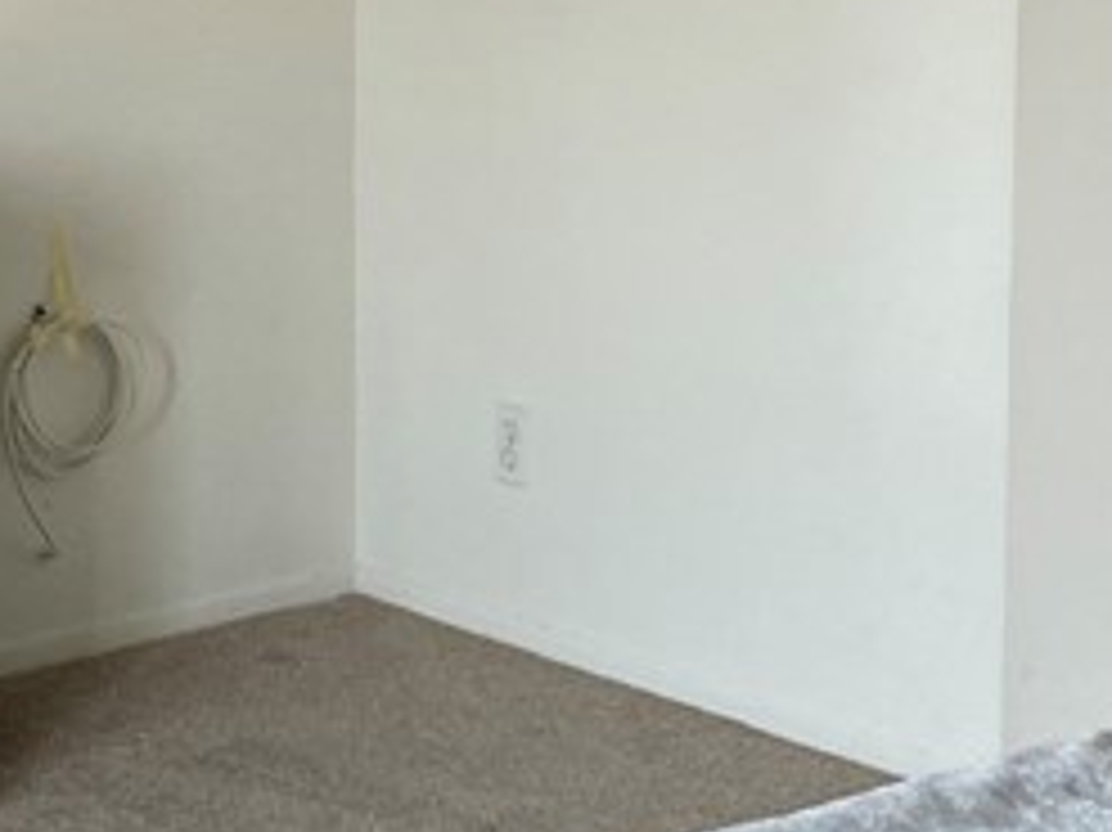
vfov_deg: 12.7
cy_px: 85
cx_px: -90
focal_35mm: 116
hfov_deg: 16.5
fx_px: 3725
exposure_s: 1/60
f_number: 1.8
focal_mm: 3.99
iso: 100
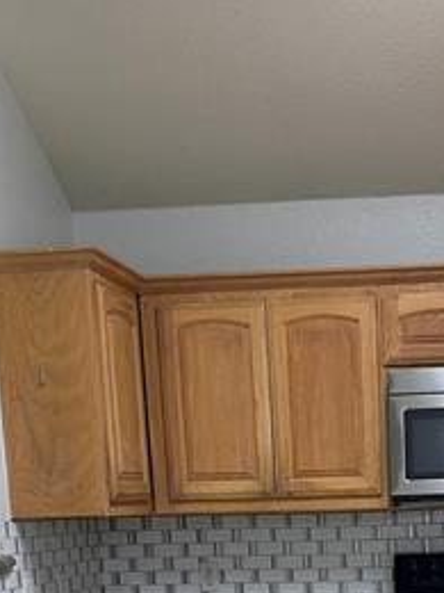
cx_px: 398
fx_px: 1214
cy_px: 748
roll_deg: +1.6
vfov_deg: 24.3
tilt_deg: -11.1
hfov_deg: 20.3
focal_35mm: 71
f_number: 1.78
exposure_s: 1/60
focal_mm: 6.86
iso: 160
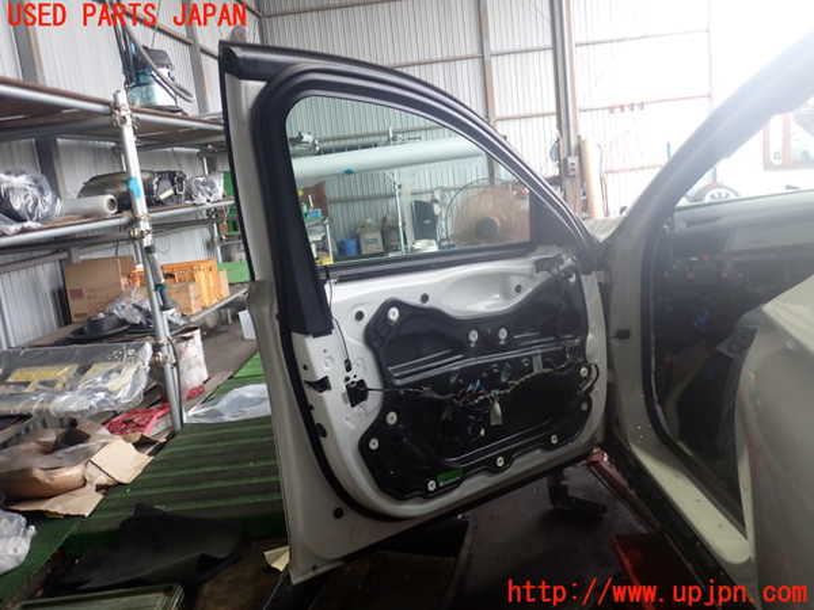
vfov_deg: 46.8
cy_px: 305
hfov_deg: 60.0
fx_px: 705
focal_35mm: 30
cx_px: 407
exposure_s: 1/50
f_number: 2.3
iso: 200
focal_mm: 5.4
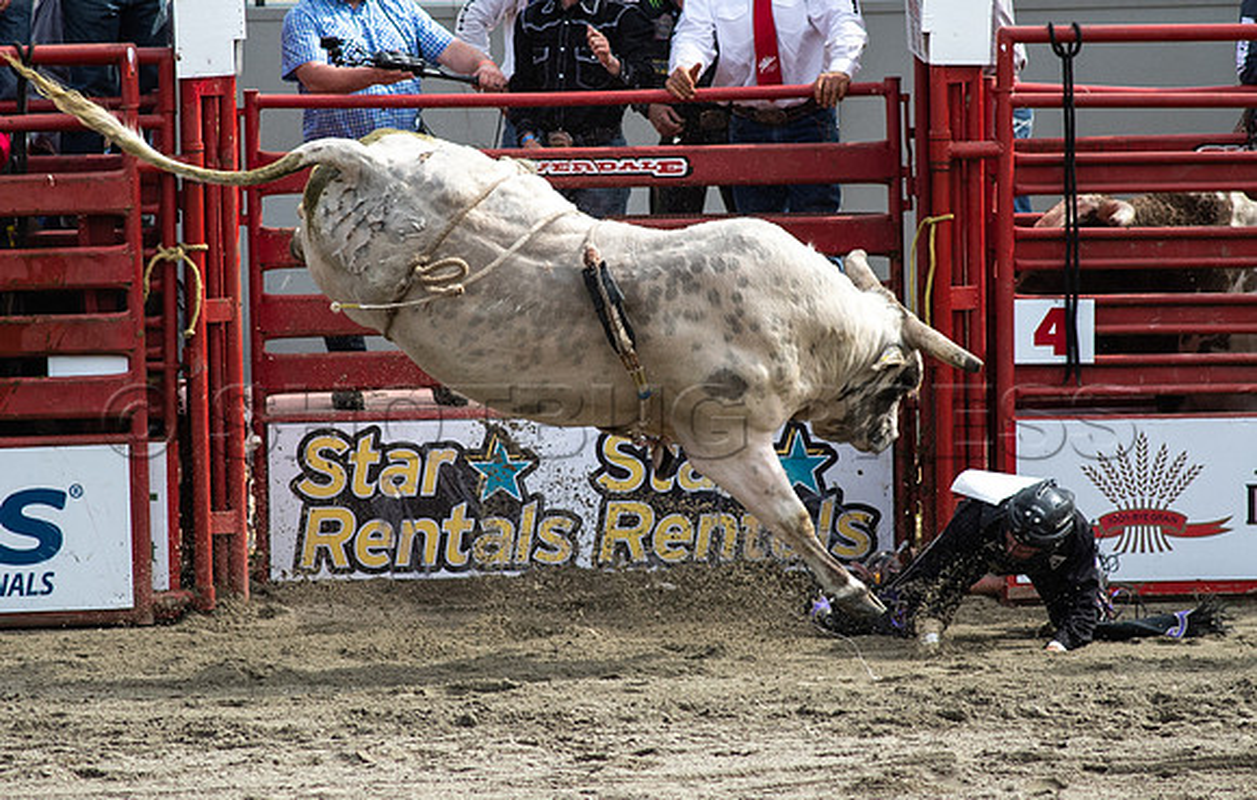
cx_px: 614
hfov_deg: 3.6
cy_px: 456
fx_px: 20108
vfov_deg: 2.3
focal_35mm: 584
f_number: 4
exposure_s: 1/8000
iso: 1250
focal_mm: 300
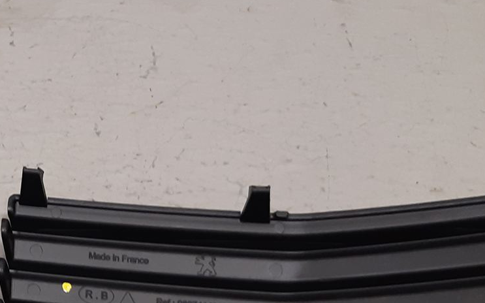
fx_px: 1004
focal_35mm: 76
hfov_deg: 25.3
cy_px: 253
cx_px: -39
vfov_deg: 17.0
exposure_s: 1/50
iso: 125
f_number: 1.7
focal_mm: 3.93
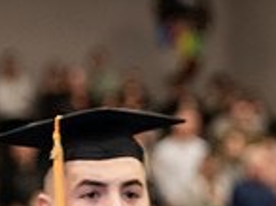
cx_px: 510
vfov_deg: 4.2
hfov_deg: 5.5
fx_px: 2802
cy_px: 332
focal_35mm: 352
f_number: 3.2
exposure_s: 1/200
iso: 2000
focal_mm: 92
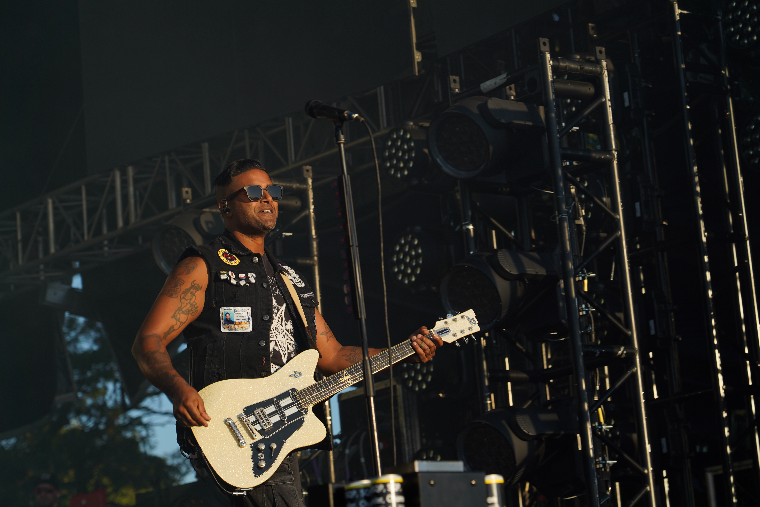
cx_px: 380
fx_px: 2216
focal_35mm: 105
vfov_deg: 13.0
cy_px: 254
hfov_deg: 19.5
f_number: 6.3
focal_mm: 105
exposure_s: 1/320
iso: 100
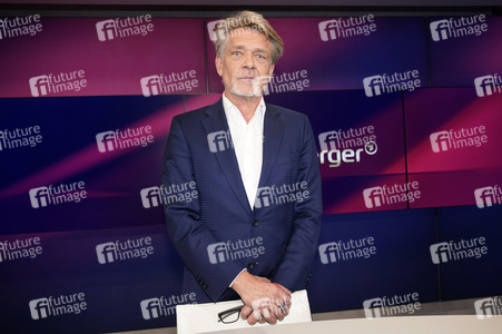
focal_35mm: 31
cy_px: 167
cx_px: 251
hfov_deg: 60.3
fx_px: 432
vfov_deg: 42.3
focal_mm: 31
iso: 2000
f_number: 5.6
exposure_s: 1/125
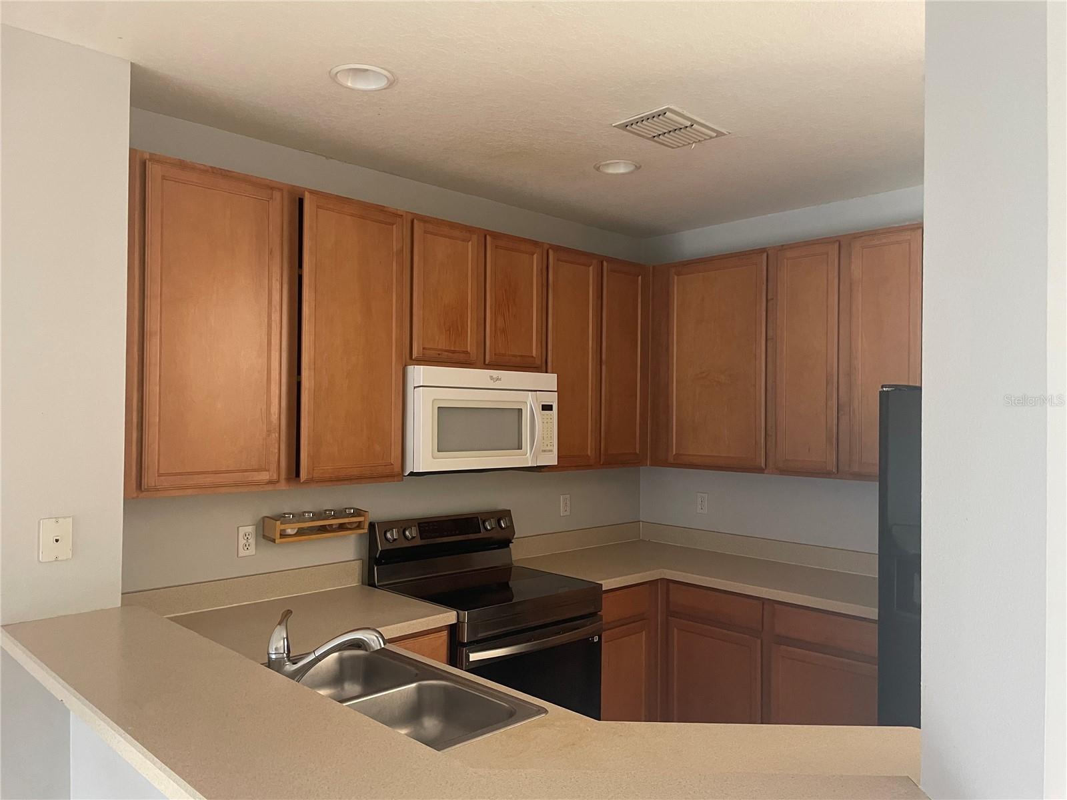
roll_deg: -0.9
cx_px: 534
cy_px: 400
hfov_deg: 67.3
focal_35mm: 26
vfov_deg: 53.1
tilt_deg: +0.9
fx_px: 801
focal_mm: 4.2
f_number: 1.6
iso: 250
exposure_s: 1/60
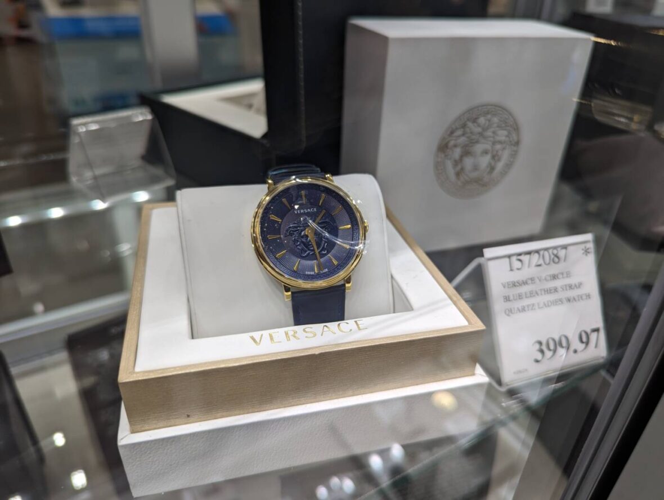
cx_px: 332
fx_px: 461
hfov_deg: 71.5
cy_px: 250
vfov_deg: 56.9
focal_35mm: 24
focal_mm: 6.81
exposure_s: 1/106
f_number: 1.85
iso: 40
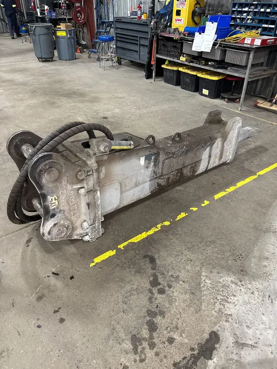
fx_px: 277
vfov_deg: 67.3
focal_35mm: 26
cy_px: 184
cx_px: 138
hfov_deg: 53.1
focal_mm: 5.96
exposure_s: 1/47
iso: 500
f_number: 1.6
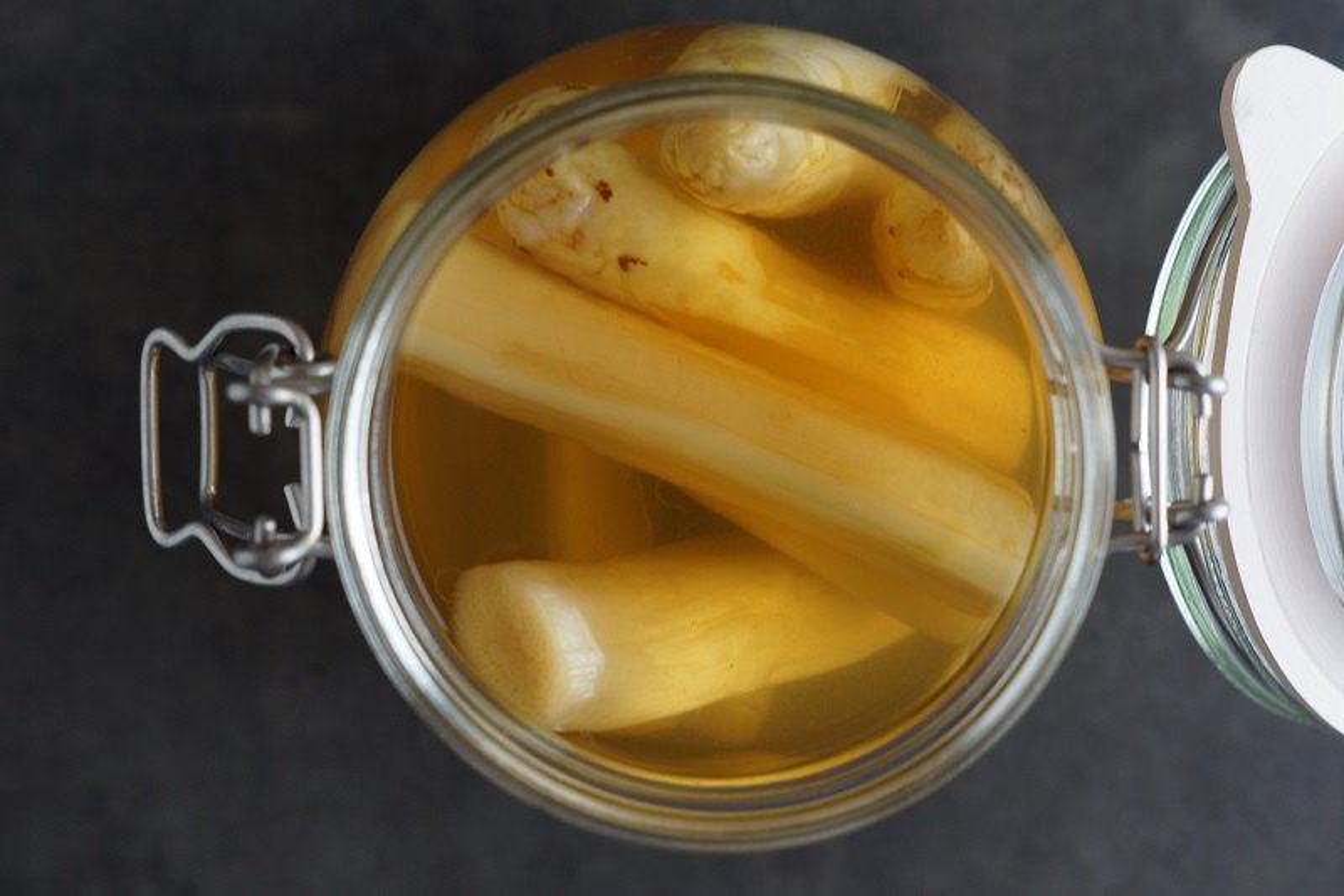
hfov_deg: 27.0
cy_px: 448
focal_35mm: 75
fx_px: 2799
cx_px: 672
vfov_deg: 18.2
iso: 200
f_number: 4
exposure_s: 1/80
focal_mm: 50
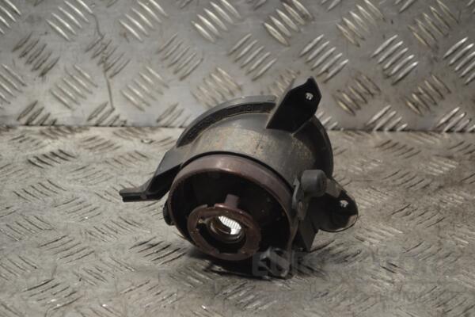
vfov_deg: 16.6
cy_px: 158
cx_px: 238
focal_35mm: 82
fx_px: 1088
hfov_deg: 24.6
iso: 250
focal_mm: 55
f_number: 5.6
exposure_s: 1/30
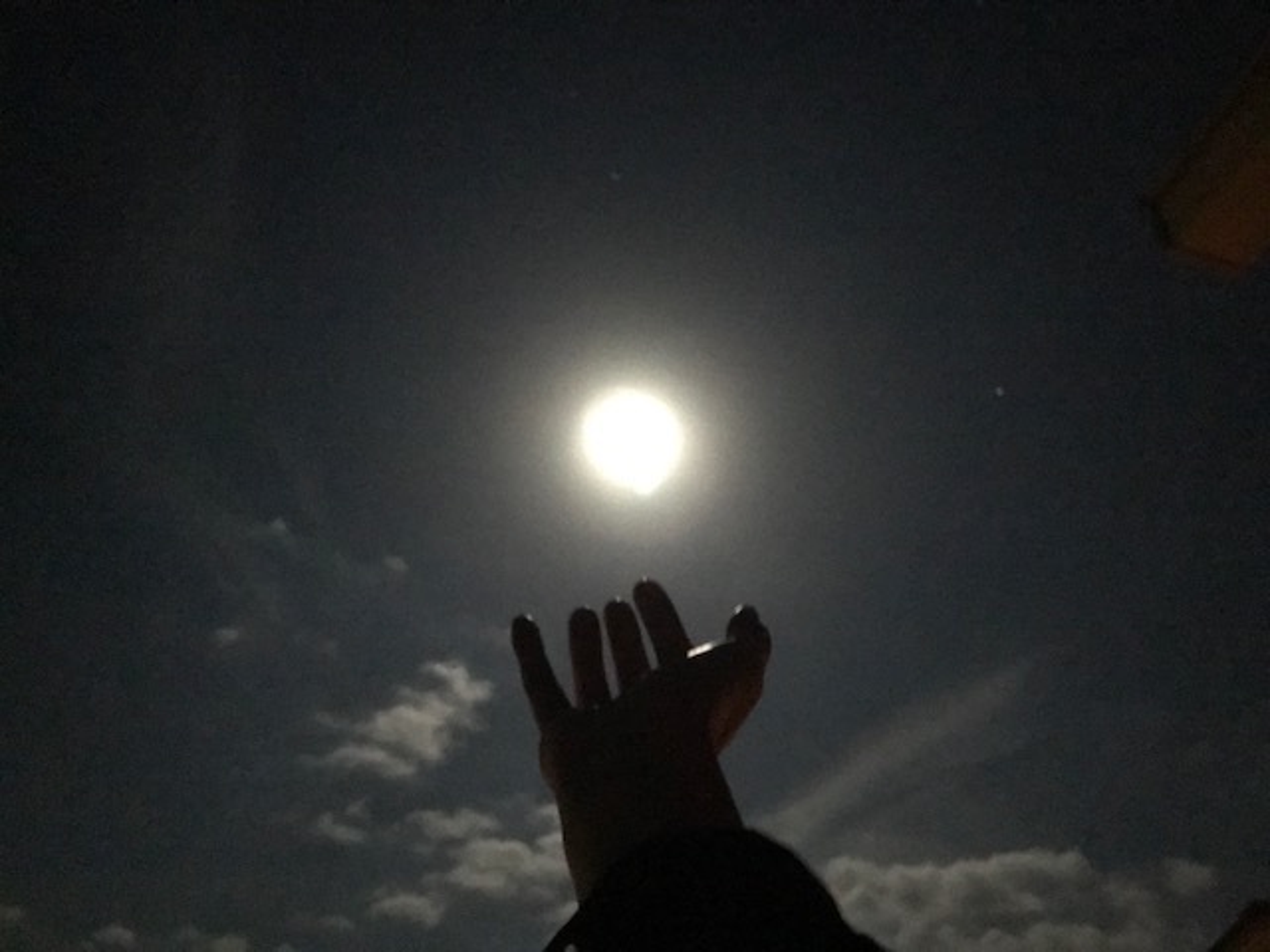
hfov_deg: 63.4
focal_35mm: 28
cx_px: 635
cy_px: 476
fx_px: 1027
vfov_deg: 49.7
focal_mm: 3.99
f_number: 1.8
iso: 1600
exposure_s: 1/4
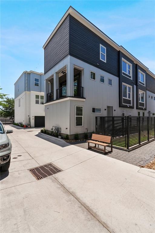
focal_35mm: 16
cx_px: 78
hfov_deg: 73.7
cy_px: 116
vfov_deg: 96.7
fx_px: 103
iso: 50
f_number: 7.1
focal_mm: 16
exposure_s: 1/200
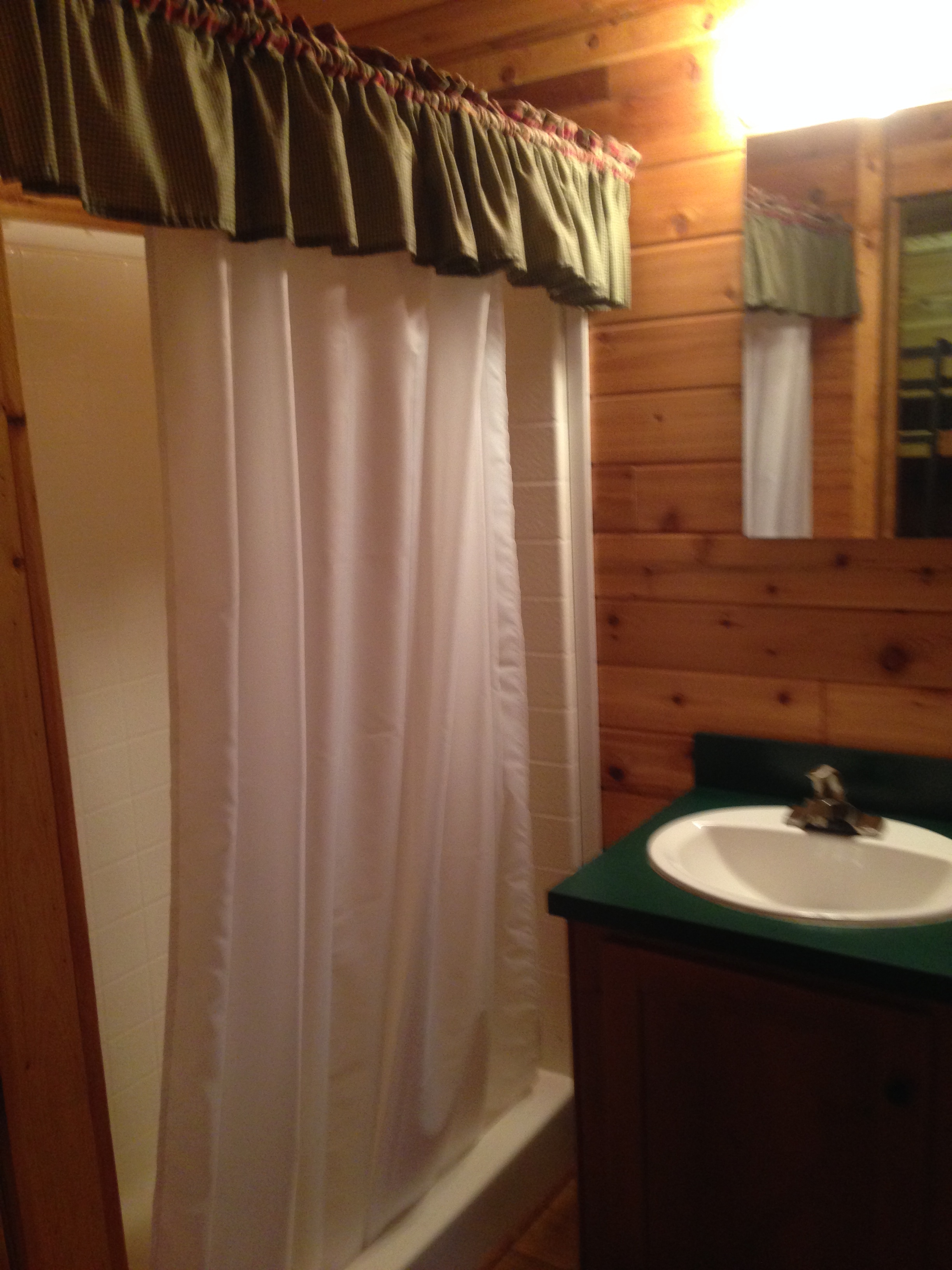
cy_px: 635
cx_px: 476
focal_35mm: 33
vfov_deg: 55.4
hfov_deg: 42.9
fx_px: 1210
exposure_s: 1/20
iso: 250
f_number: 2.4
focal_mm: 4.12
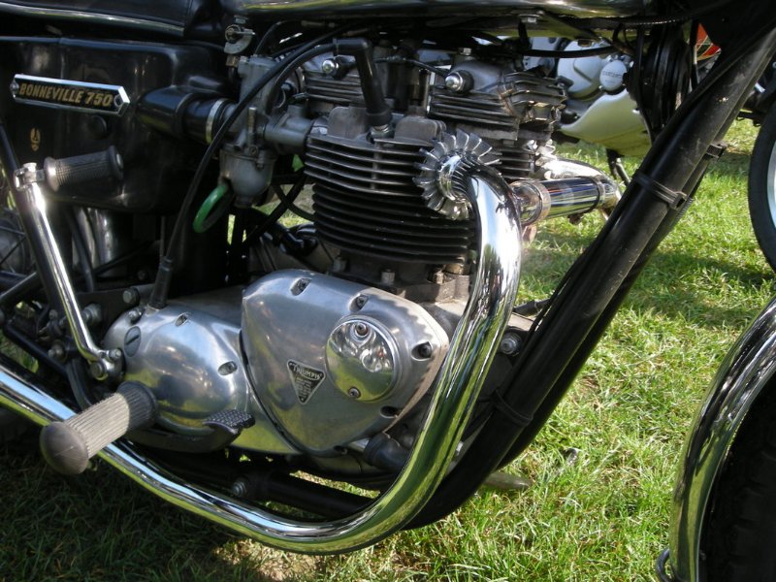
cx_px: 388
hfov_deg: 52.6
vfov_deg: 40.7
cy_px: 291
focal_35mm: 35
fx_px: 785
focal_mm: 5.7
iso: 50
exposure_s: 1/130
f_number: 2.8
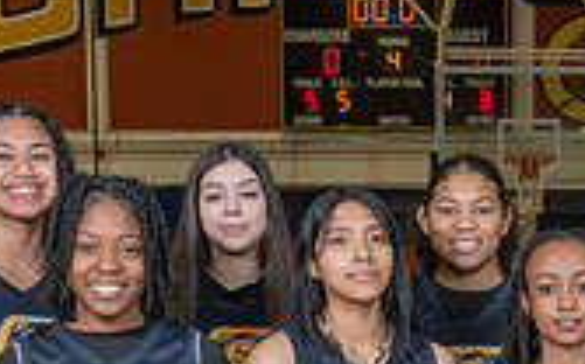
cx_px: 495
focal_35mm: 99
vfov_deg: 12.7
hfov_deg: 20.7
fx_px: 1577
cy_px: 490
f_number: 7.1
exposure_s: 1/50
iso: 250
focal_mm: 26
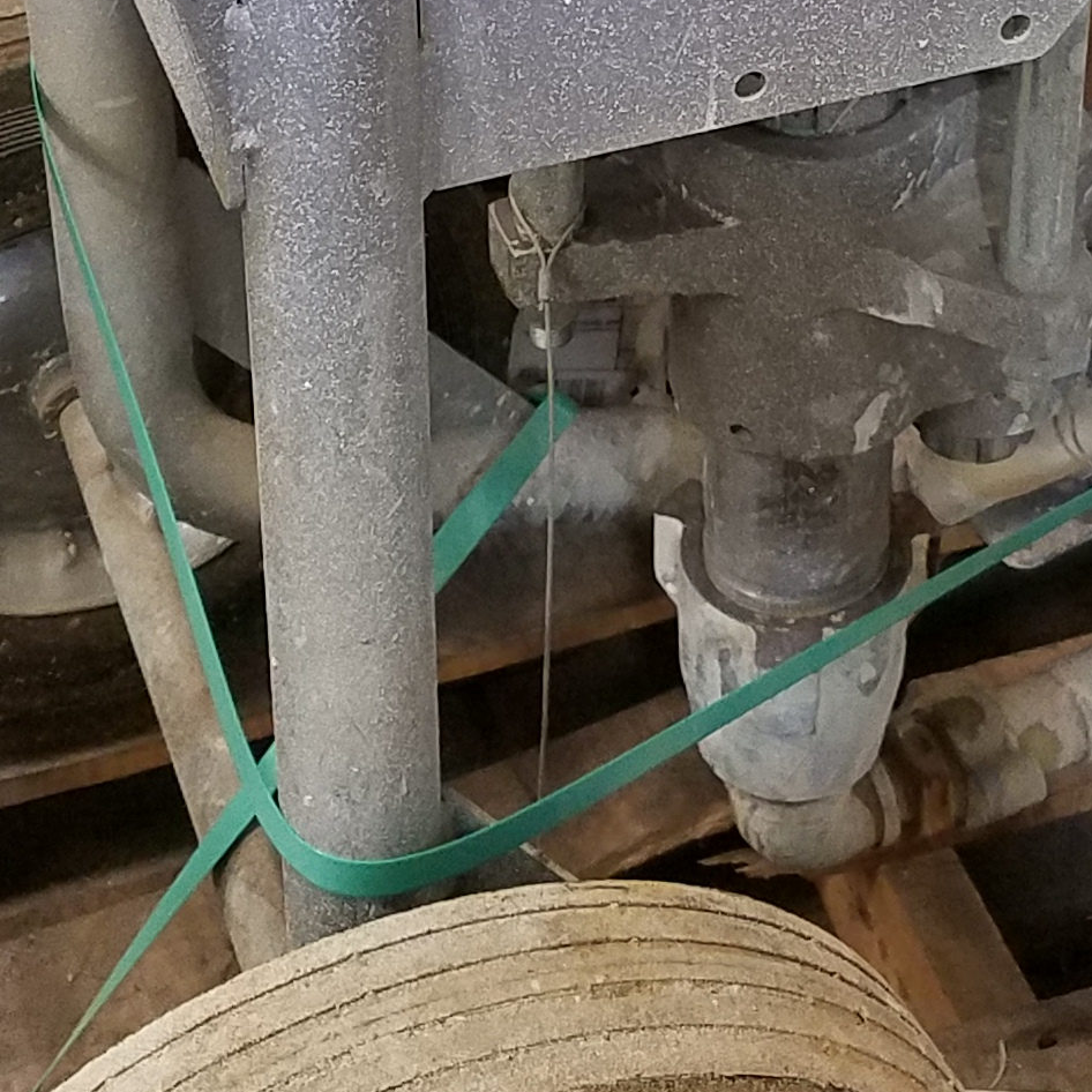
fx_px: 3498
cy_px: -128
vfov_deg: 17.1
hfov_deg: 17.7
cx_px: 683
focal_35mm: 98
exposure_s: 1/24
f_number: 1.7
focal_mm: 4.2
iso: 200
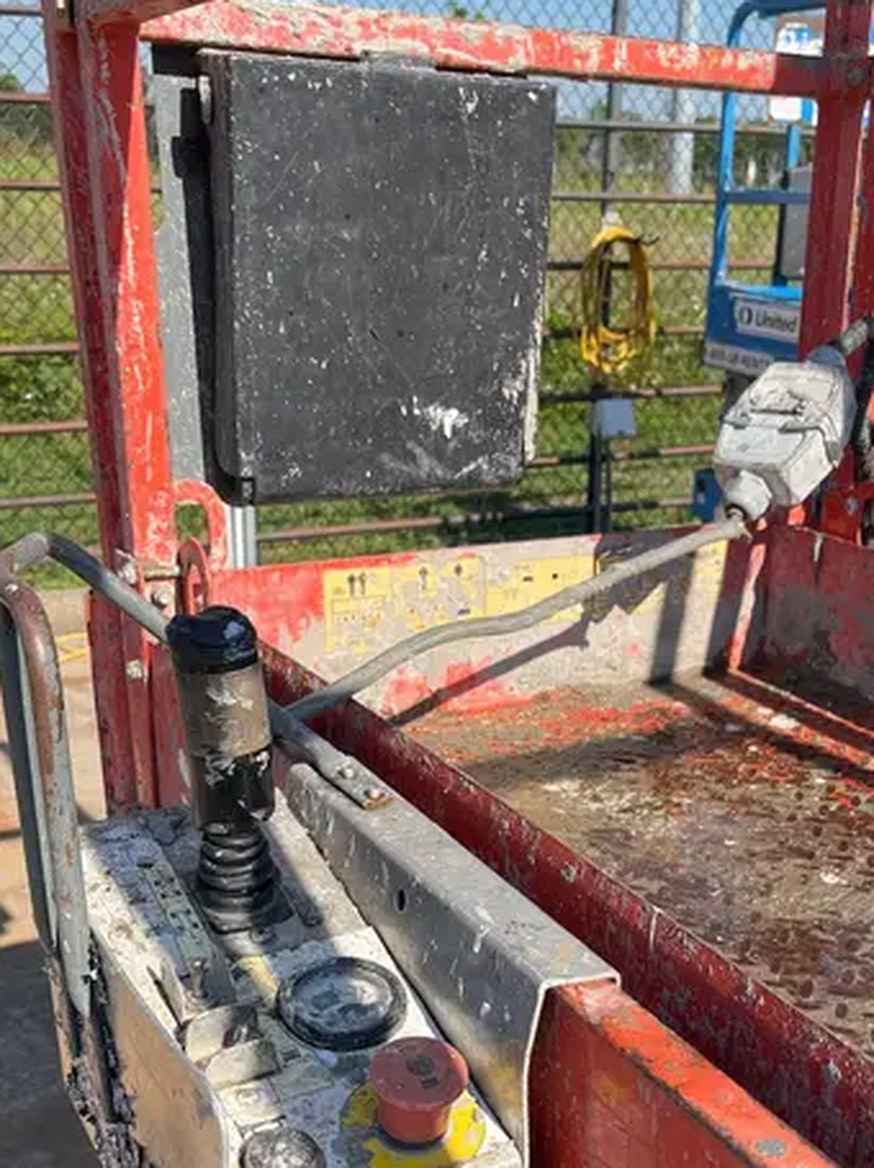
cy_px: 807
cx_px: 589
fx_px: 1415
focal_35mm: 42
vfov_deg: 44.0
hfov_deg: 34.0
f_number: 1.6
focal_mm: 5.1
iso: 50
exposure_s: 1/2062
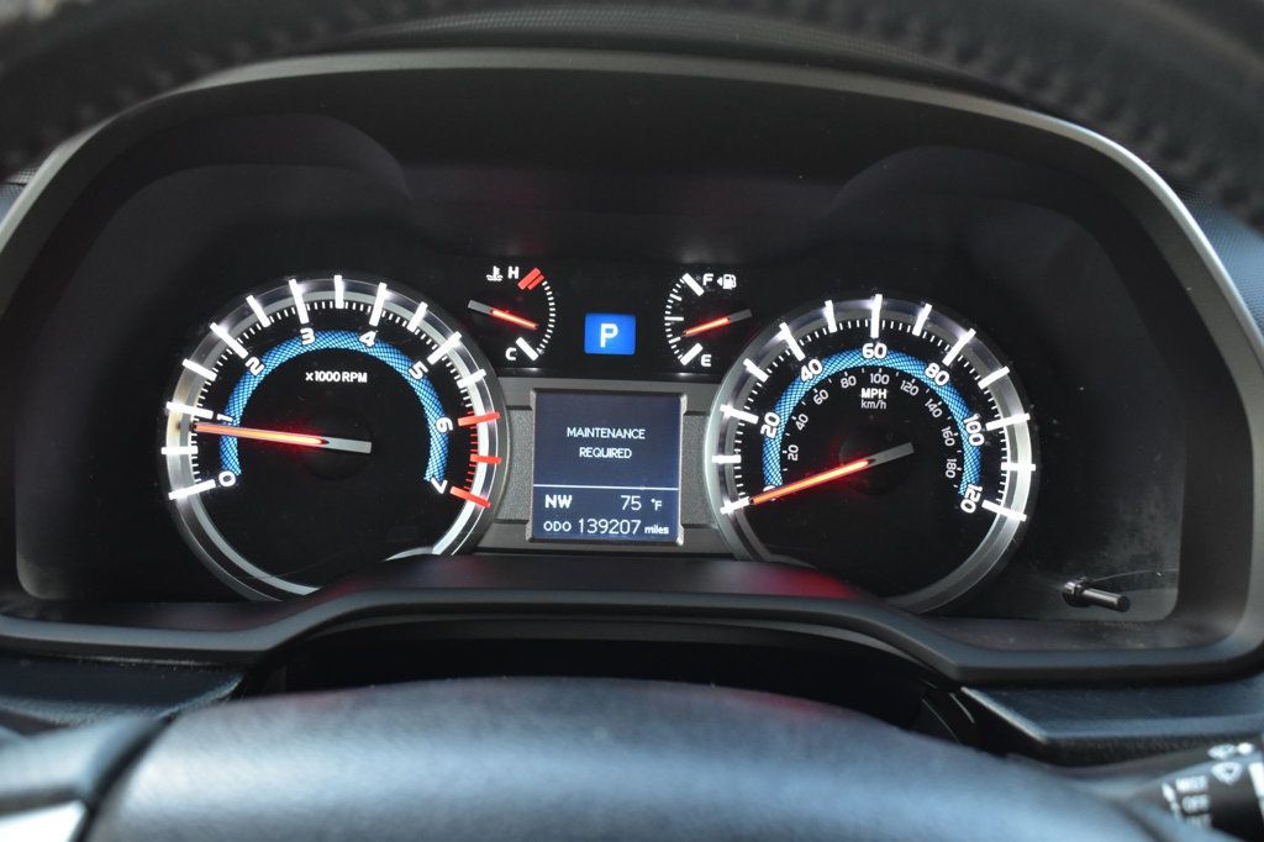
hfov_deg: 53.1
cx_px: 632
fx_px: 1264
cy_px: 421
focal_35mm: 36
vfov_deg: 36.8
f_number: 5.6
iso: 1600
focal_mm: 24
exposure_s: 1/15
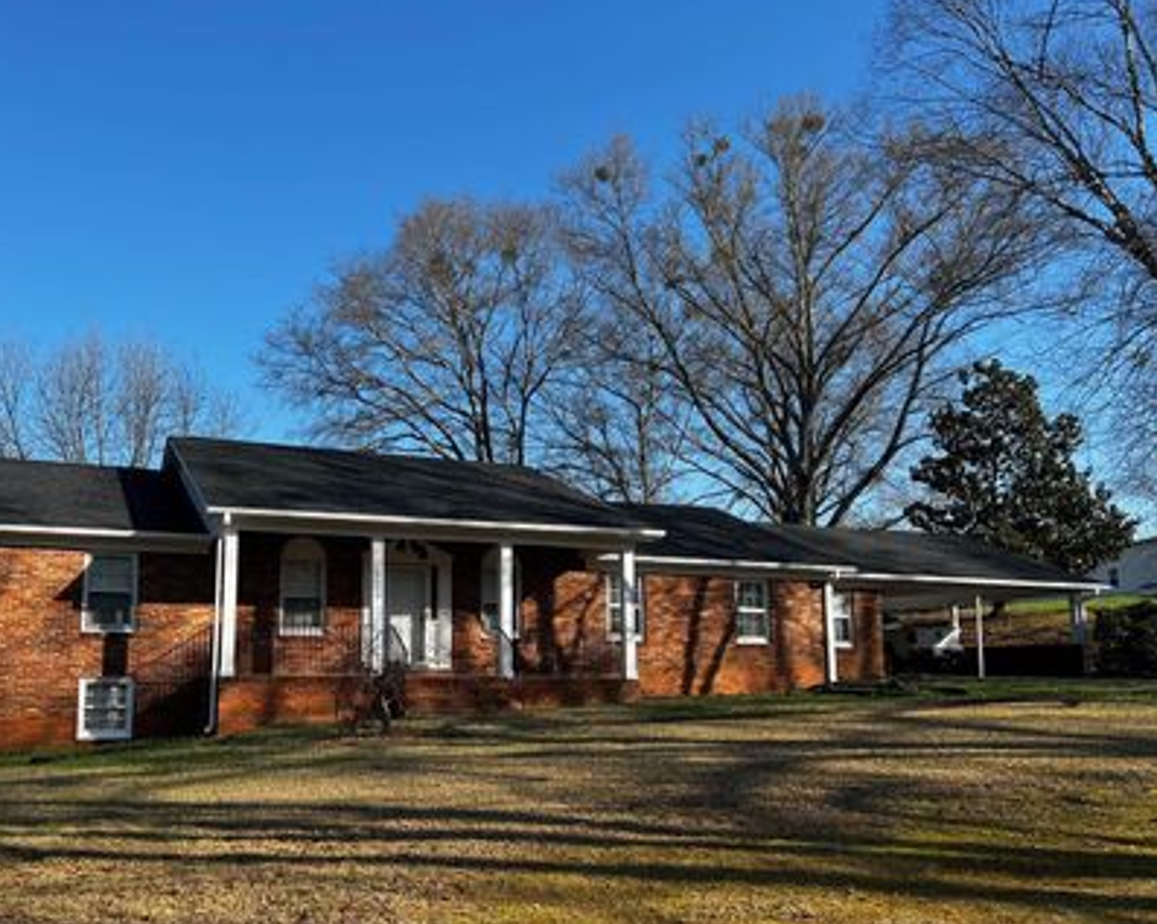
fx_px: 1095
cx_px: 434
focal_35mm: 32
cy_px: 541
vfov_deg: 45.6
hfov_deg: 55.1
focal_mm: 5.7
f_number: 1.5
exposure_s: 1/2045
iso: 50
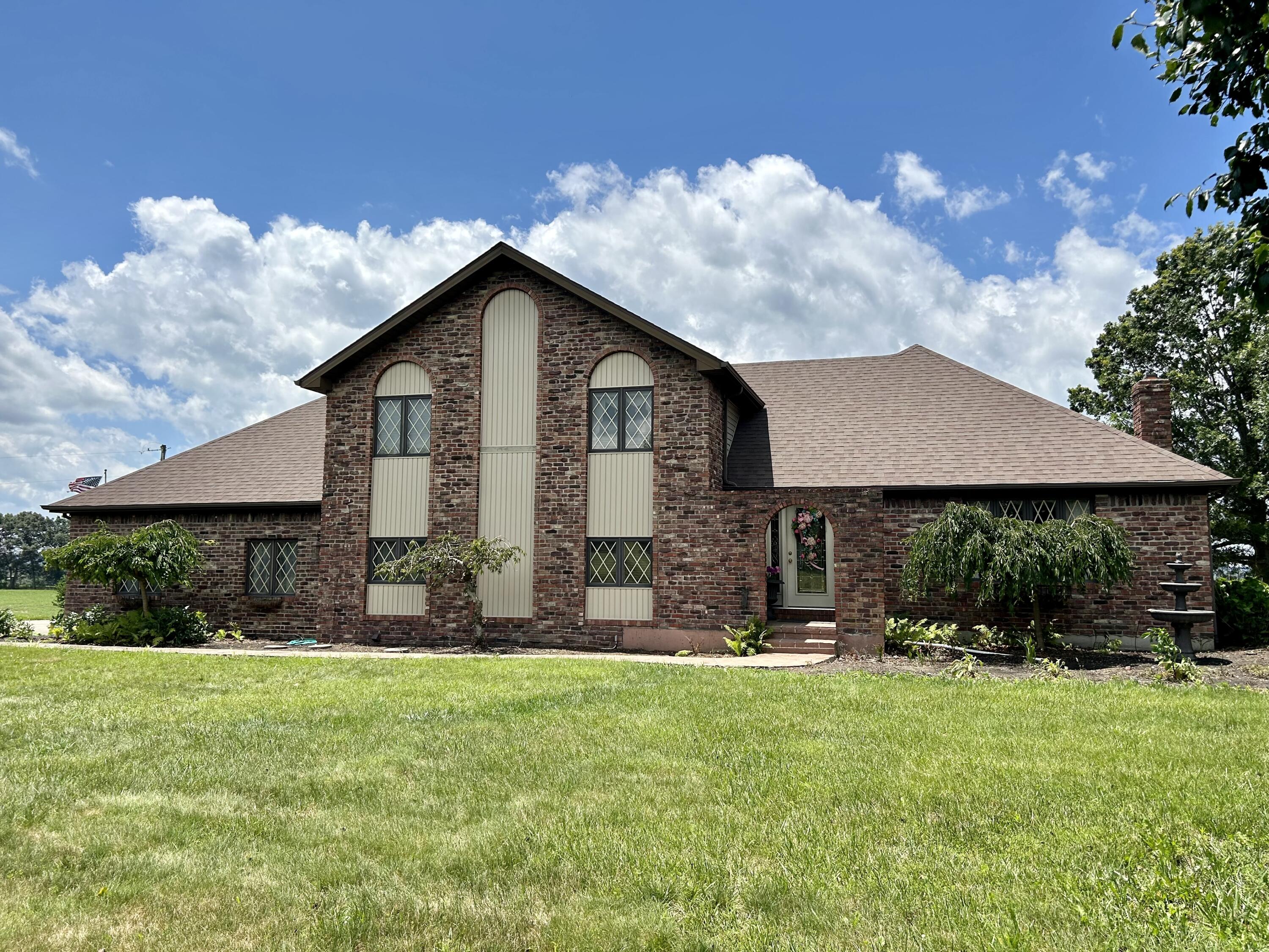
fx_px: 953
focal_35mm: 26
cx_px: 634
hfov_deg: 67.3
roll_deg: +0.3
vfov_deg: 53.1
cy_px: 476
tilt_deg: +5.6
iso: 50
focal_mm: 5.7
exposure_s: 1/5587
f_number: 1.5
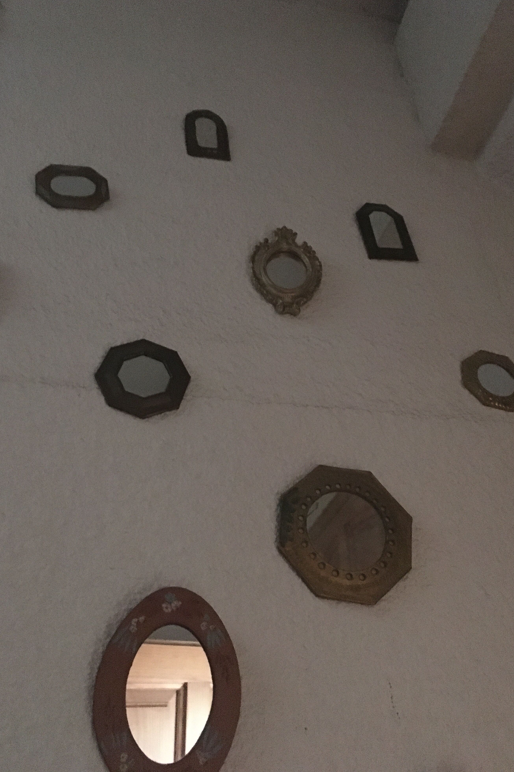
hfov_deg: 42.3
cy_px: 379
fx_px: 664
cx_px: 269
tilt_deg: +36.4
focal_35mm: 31
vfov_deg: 60.3
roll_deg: +3.0
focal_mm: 4.15
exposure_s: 1/17
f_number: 2.2
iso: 1250
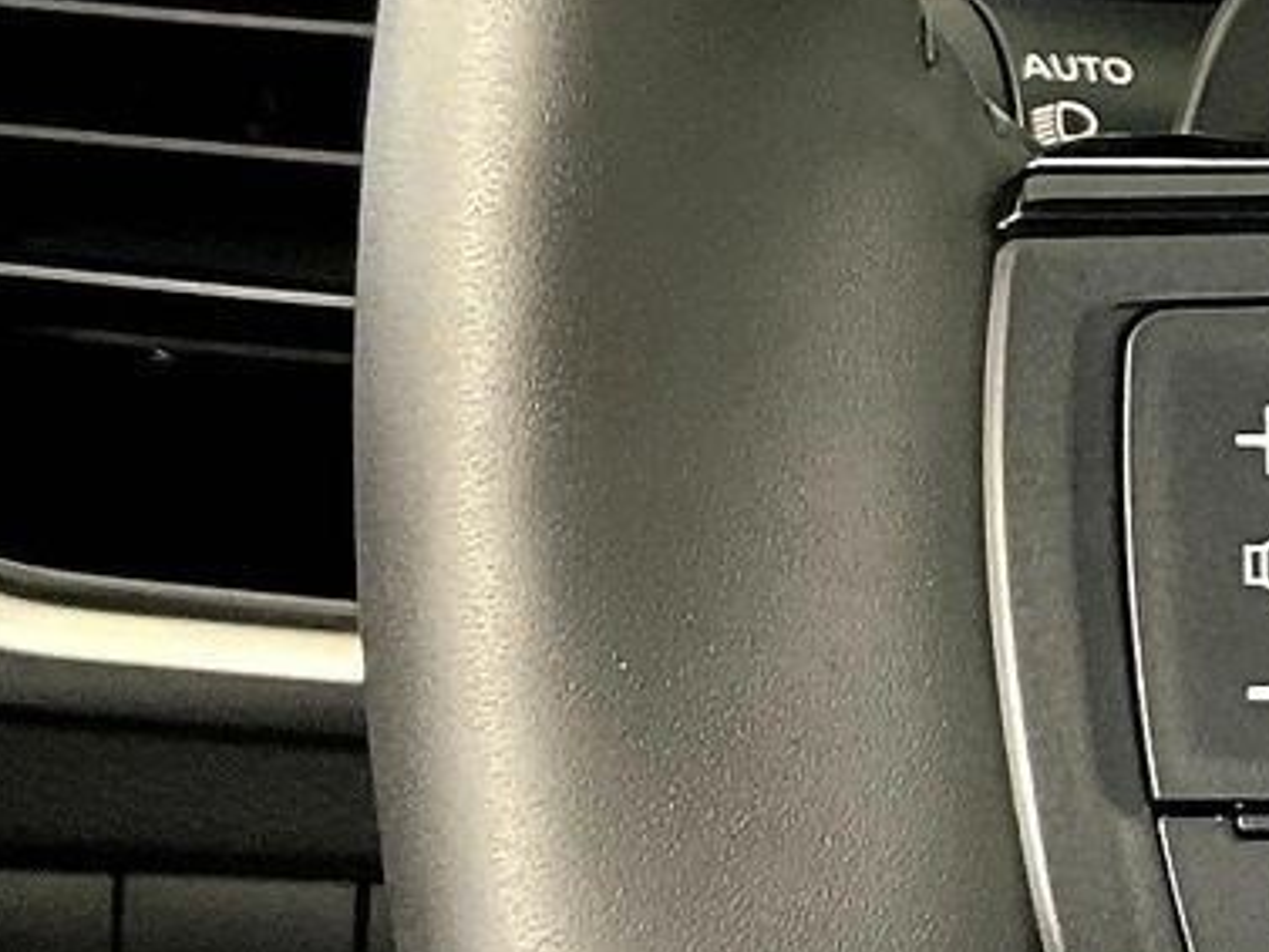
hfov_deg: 14.9
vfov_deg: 12.1
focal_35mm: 123
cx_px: 1858
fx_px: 4511
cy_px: 538
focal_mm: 3
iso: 200
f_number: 1.8
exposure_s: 1/60
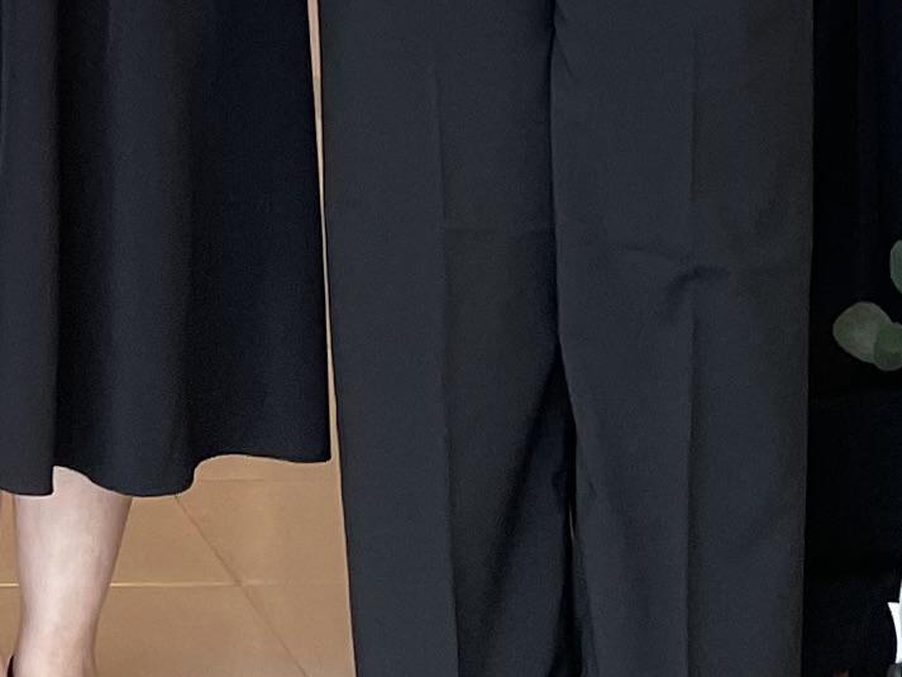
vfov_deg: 9.4
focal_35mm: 147
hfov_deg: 12.2
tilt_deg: -0.2
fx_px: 3831
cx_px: -789
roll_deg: +1.0
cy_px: -739
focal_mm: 4.2
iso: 50
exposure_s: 1/100
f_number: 1.6
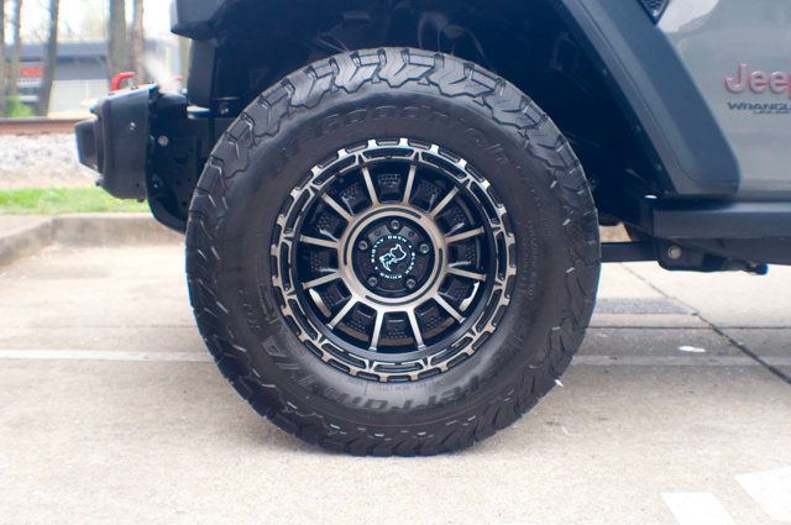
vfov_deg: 18.1
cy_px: 262
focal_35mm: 75
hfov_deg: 27.0
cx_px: 396
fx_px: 1646
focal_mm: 50
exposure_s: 1/100
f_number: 5
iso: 1000
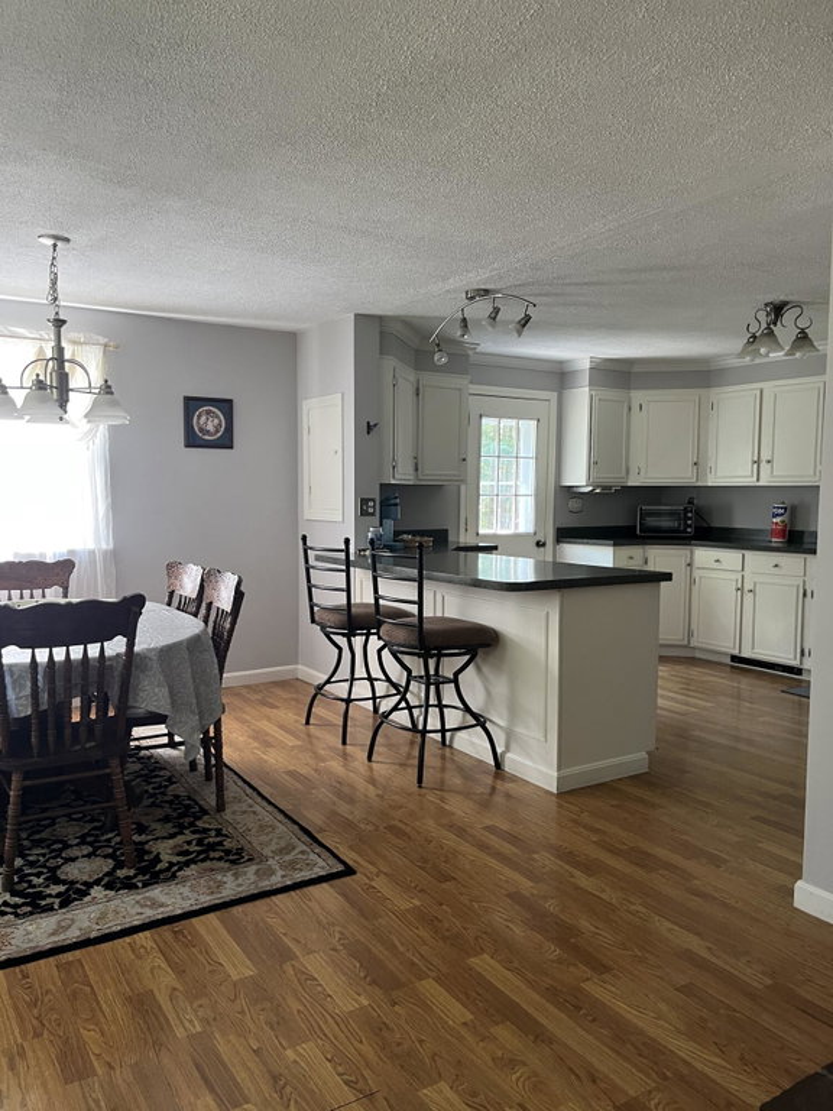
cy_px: 556
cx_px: 416
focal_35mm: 26
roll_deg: -0.8
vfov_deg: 67.3
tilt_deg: -4.0
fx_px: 834
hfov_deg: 53.1
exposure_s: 1/60
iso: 160
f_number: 1.6
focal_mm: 5.1
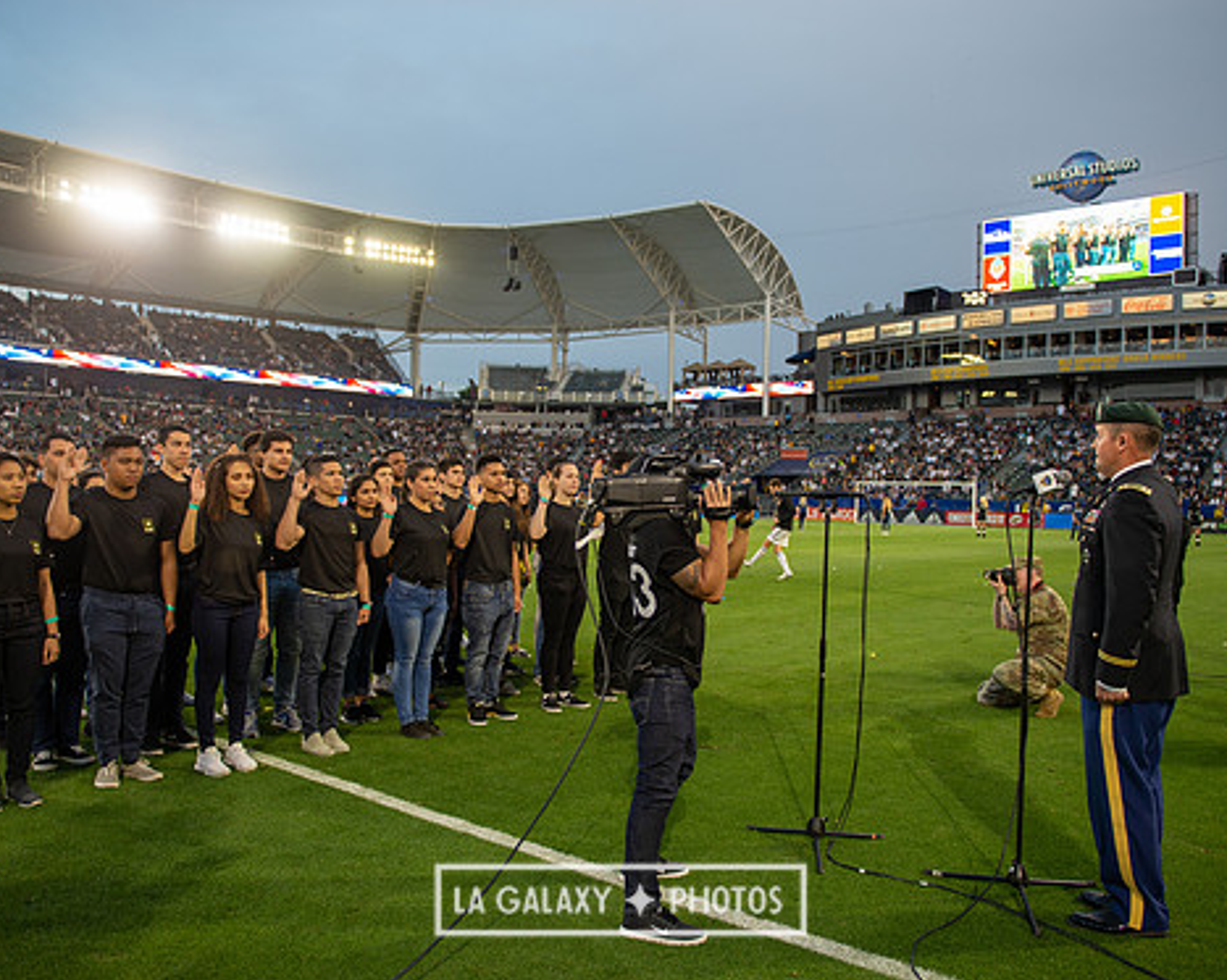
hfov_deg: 62.2
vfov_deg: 51.5
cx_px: 620
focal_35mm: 28
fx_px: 1016
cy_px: 506
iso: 400
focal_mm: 24
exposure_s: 1/500
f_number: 2.8
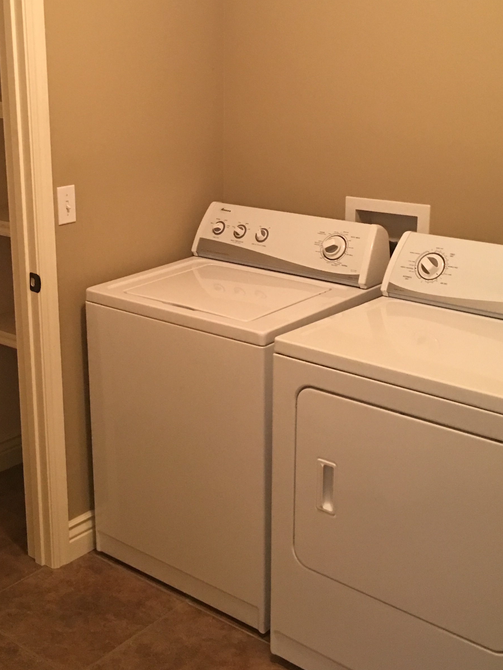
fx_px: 949
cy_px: 279
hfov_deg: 29.4
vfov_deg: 38.8
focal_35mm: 49
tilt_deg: -13.5
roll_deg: +0.6
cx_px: 153
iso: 100
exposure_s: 1/10
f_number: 2.2
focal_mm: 4.15
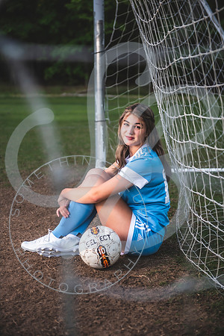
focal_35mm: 70
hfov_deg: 19.5
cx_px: 112
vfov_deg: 28.8
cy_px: 168
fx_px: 653
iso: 100
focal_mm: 70
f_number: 2.8
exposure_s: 1/200
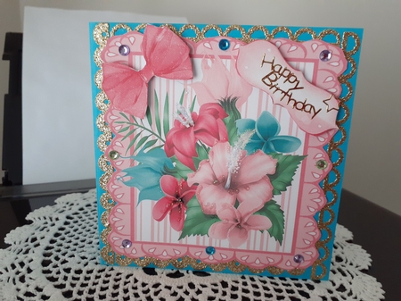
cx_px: 200
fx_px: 313
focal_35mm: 27
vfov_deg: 51.3
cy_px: 150
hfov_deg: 65.4
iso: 250
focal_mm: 3.6
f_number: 1.9
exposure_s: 1/50
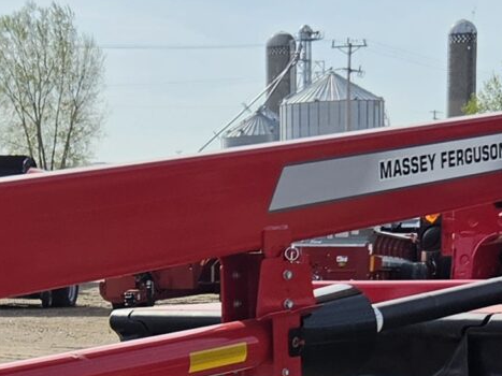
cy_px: 608
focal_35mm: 126
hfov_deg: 15.5
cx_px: 100
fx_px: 1827
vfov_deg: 11.2
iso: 80
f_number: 1.8
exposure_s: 1/7595
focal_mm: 5.4
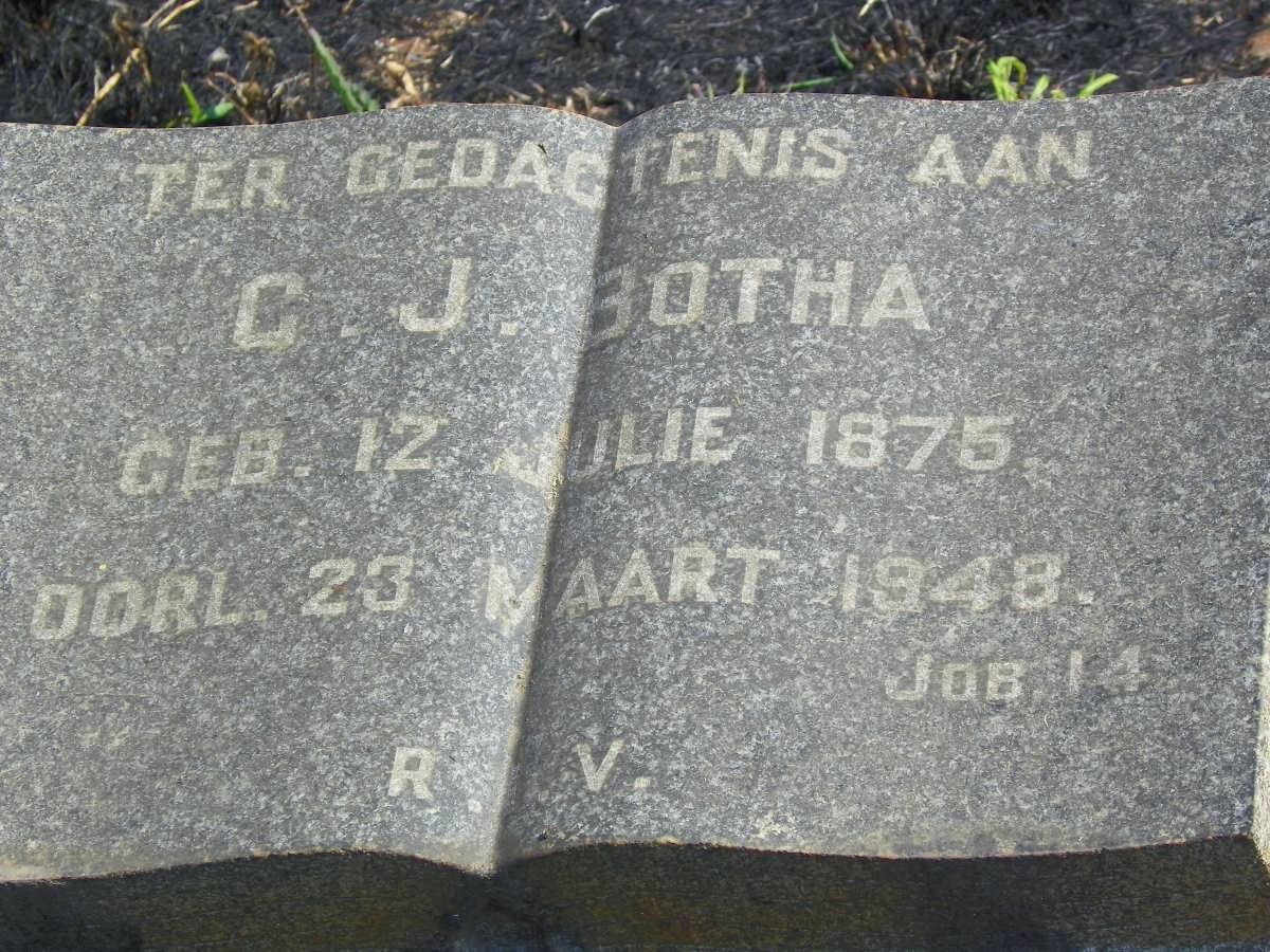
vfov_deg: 8.3
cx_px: 635
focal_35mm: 178
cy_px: 476
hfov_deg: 11.1
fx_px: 6531
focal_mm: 31.7
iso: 64
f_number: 4.5
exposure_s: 1/200
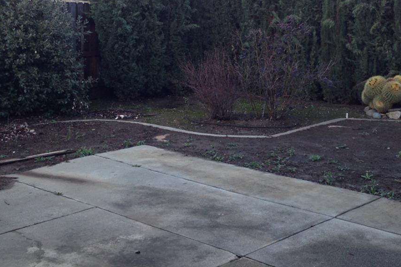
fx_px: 668
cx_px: 214
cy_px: 119
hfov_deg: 33.4
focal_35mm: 60
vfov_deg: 22.6
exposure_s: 1/60
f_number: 2.4
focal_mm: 4.12
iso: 64
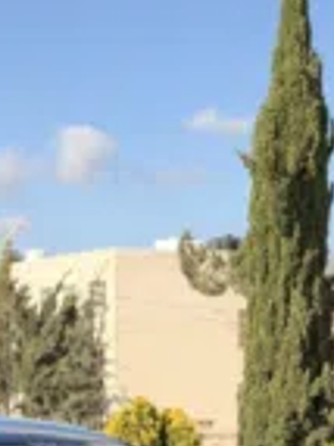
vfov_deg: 14.6
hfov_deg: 11.0
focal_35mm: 134
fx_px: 1726
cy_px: 371
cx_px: 50
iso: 100
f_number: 1.78
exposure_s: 1/1133
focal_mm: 6.76
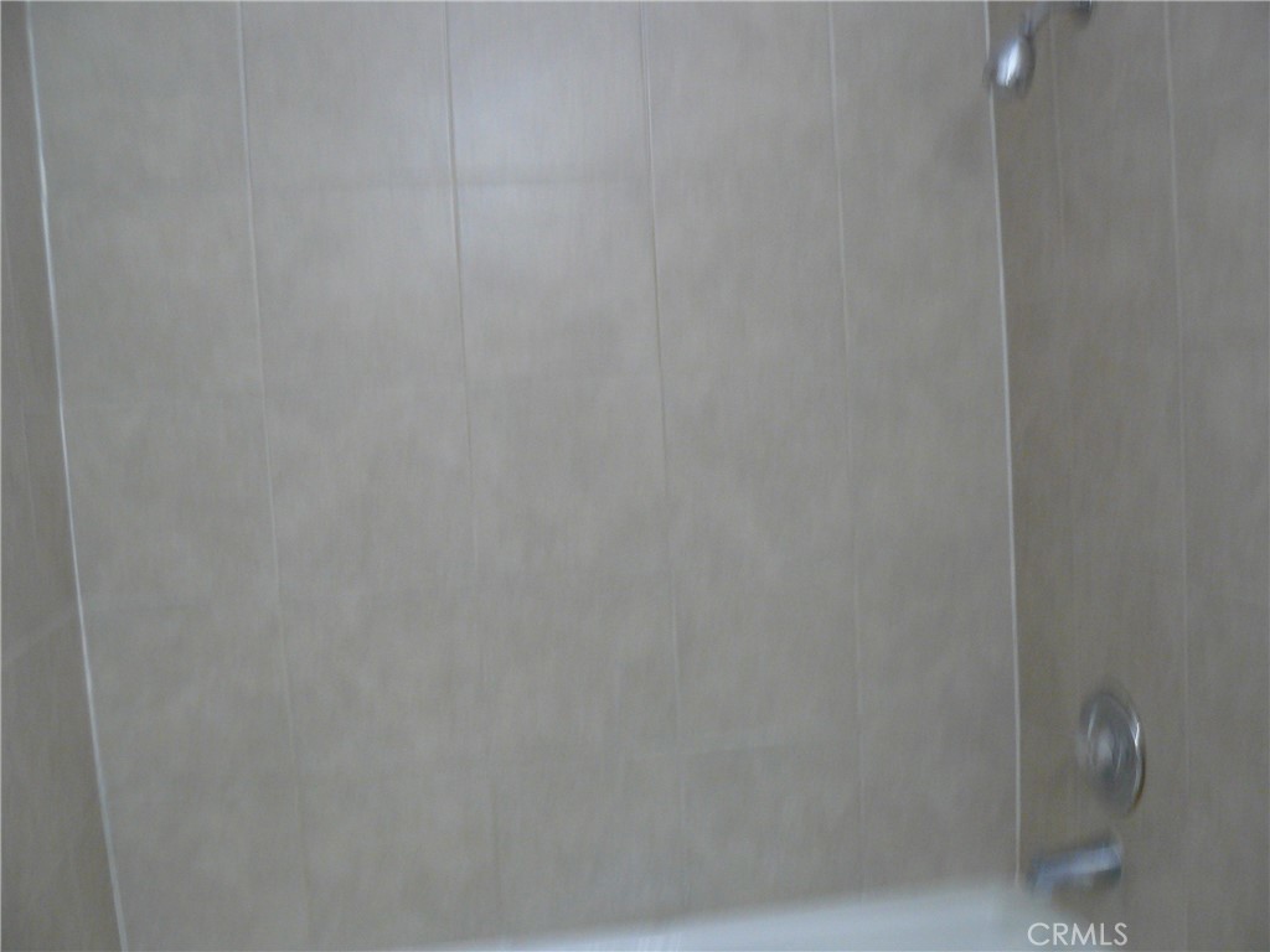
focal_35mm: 36
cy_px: 476
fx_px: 1321
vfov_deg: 39.7
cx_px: 635
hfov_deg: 51.4
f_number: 2.8
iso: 200
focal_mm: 6
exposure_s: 1/15
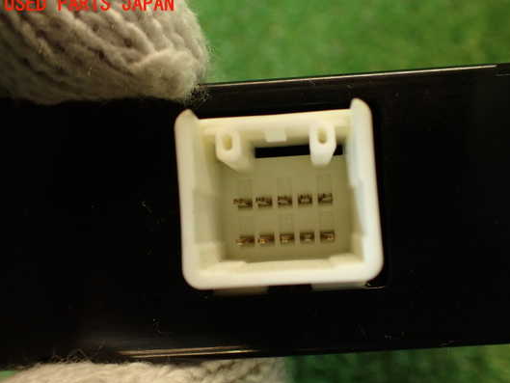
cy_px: 209
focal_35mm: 34
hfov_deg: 53.8
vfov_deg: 41.8
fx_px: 501
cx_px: 288
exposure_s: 1/40
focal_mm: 5.4
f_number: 2.3
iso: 200
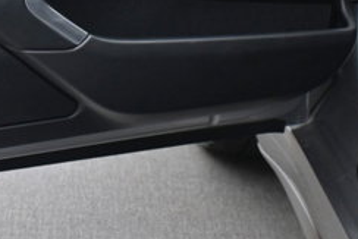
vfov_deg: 11.7
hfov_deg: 17.1
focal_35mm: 113
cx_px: -92
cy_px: -109
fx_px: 1124
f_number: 4.2
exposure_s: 1/40
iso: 1000
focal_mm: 24
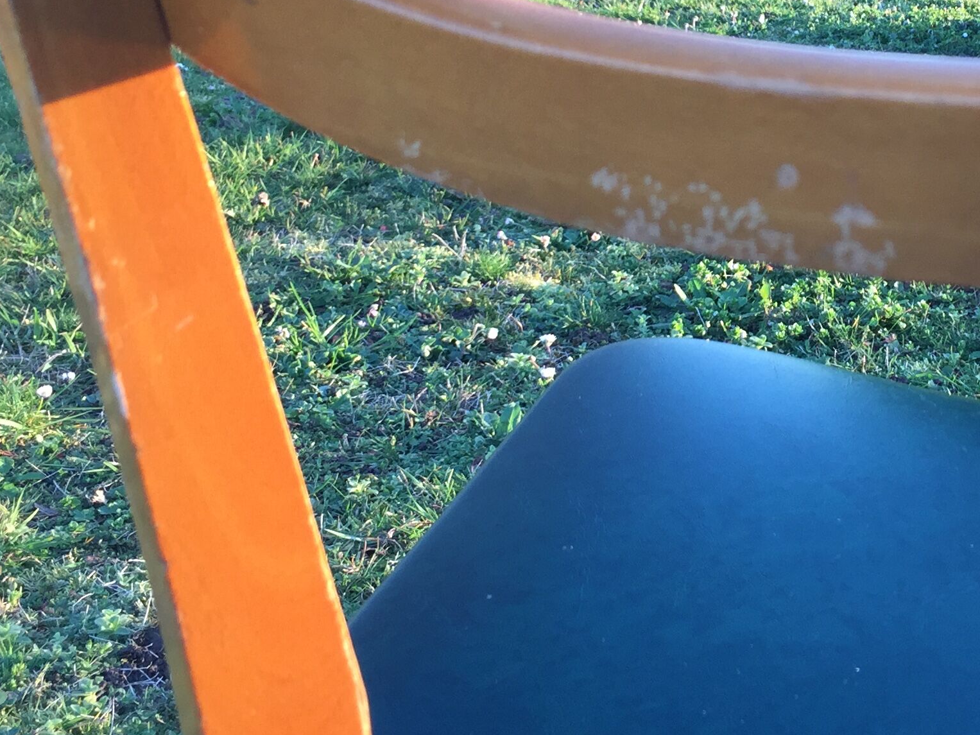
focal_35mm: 62
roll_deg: -2.6
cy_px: 197
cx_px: 847
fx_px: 1755
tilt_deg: -16.5
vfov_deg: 23.4
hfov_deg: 30.1
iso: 50
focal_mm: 4.15
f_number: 2.2
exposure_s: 1/100
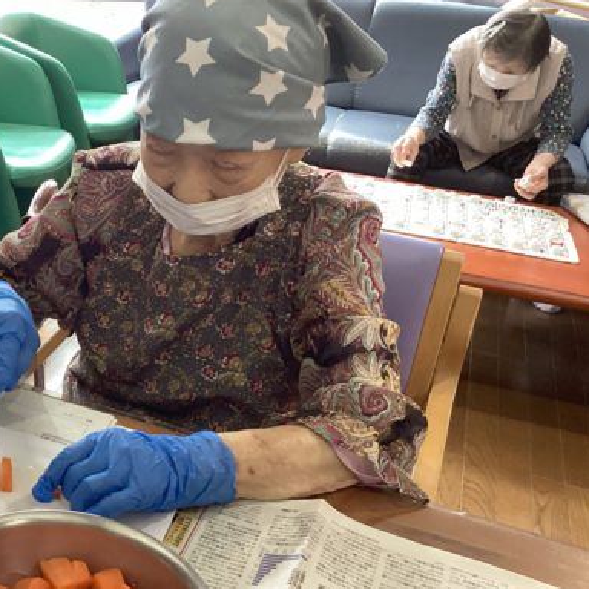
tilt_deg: -25.9
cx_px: 64
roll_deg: -5.8
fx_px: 963
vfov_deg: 34.0
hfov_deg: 32.4
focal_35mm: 50
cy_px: 329
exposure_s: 1/60
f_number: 2.4
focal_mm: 3.3
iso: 125
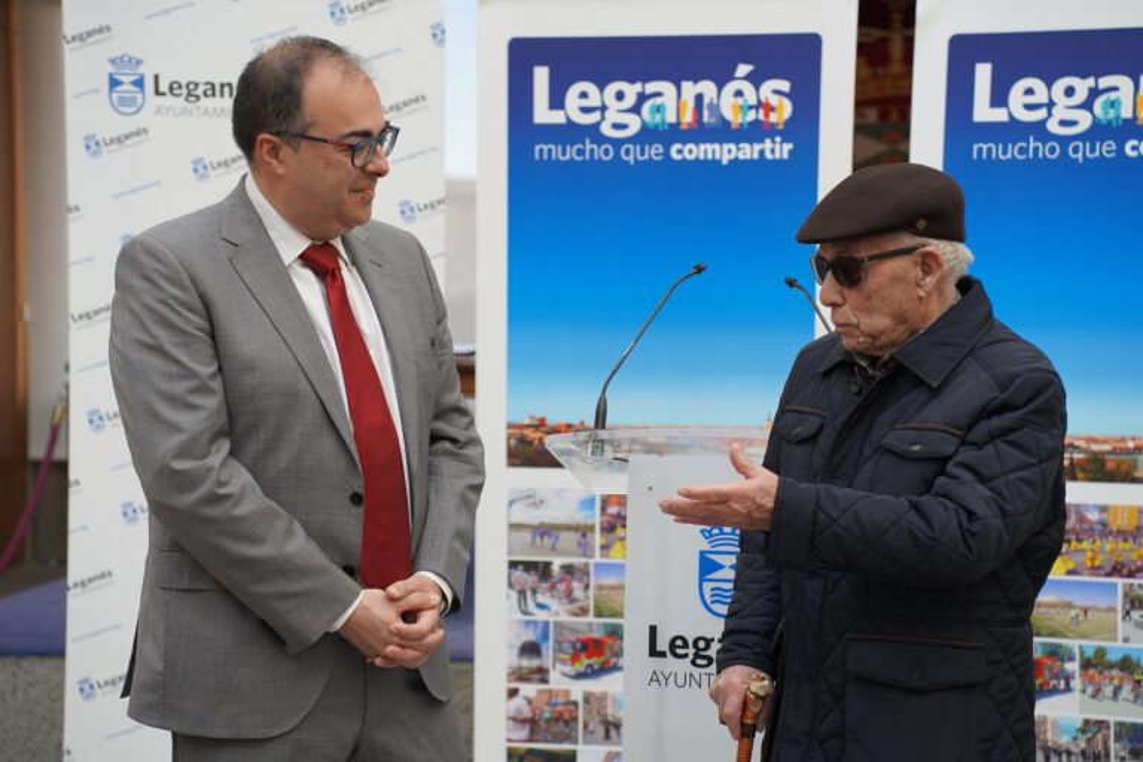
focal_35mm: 75
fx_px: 2381
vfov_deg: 18.2
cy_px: 381
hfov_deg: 27.0
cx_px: 572
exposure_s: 1/160
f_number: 4
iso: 400
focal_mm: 75
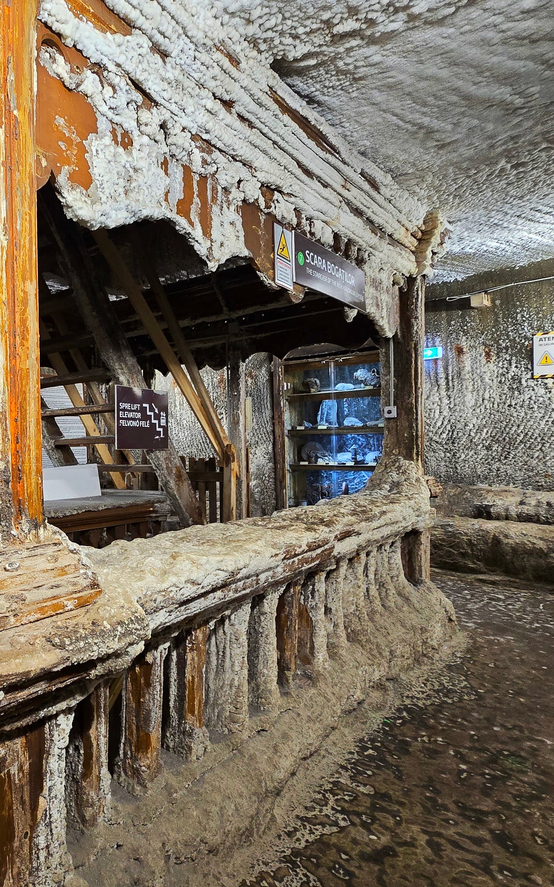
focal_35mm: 21
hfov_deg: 50.7
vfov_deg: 82.3
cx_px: 56
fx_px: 507
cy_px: 442
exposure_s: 1/50
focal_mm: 2.2
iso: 320
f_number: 2.2
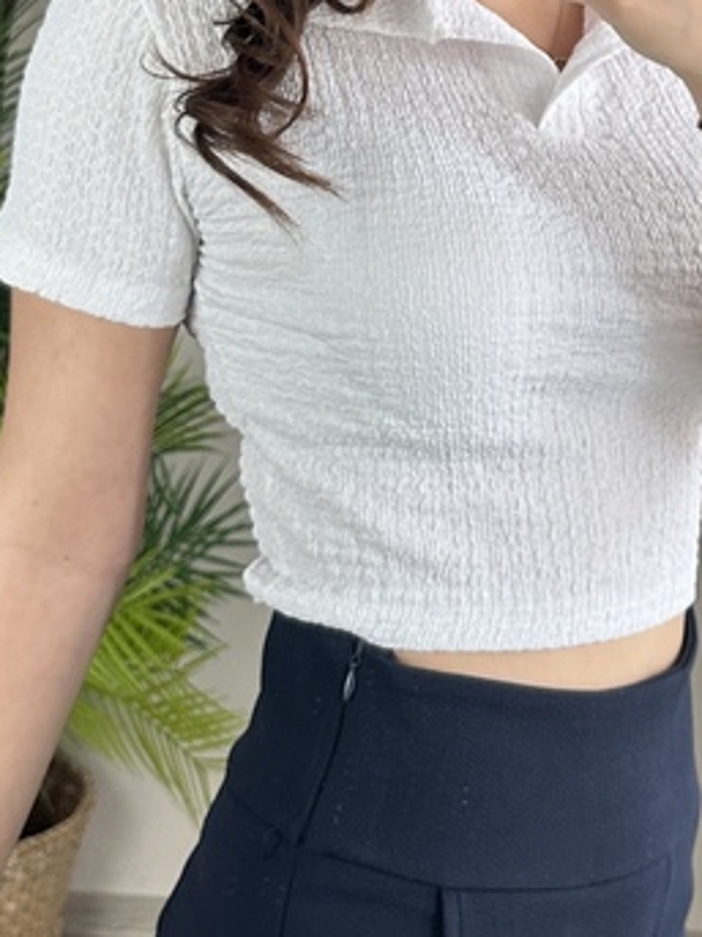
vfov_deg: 27.3
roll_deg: -6.3
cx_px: 656
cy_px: 210
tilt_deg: -25.3
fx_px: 1894
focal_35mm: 70
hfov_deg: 20.5
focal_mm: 6.86
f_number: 1.78
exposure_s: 1/100
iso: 200
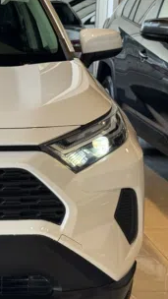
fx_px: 871
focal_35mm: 110
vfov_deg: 19.5
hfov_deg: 10.6
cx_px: -84
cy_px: 162
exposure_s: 1/256
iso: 64
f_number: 1.78
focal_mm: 6.76
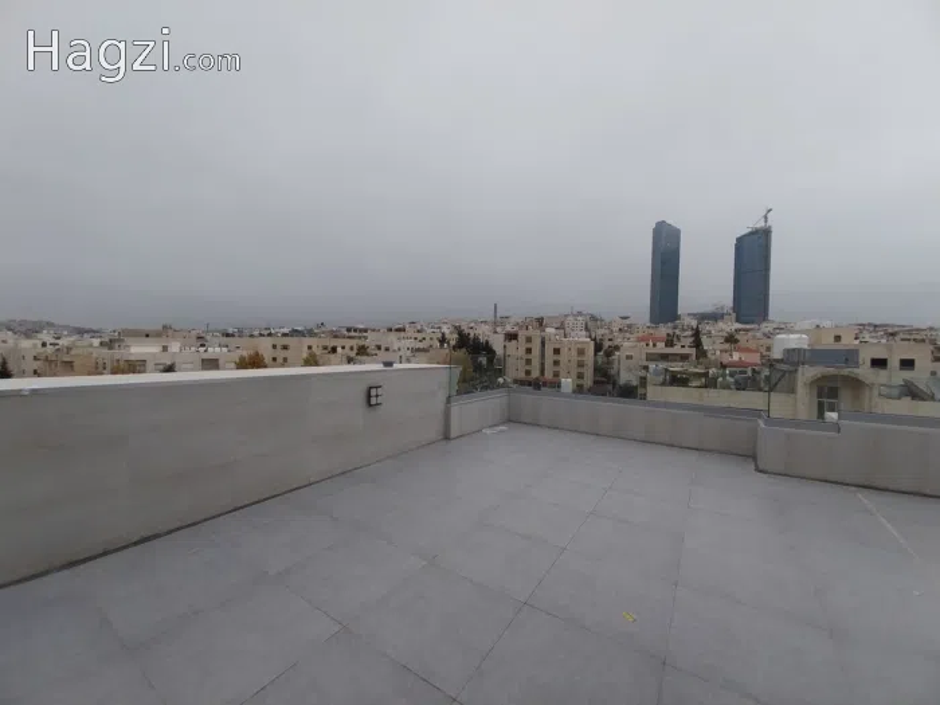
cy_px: 352
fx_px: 353
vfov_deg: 89.9
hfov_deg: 106.2
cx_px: 470
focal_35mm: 13
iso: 65
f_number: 2.2
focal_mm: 1.3
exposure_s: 1/490
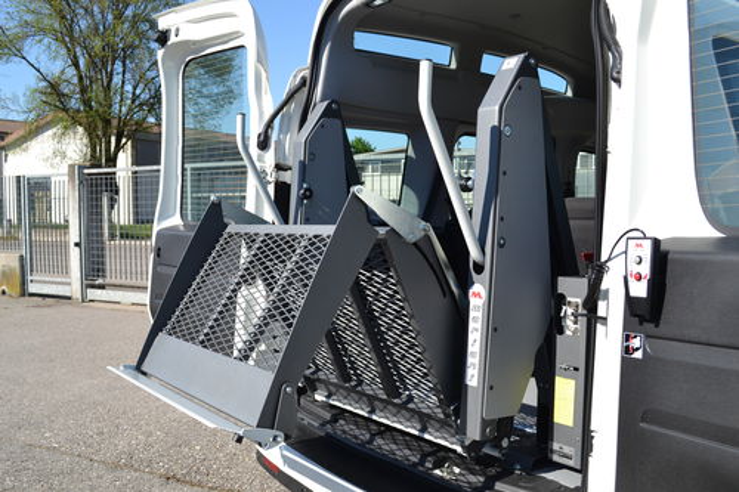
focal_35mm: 33
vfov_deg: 39.9
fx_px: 677
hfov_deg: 57.2
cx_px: 370
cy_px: 246
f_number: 8
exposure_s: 1/250
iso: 100
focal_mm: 22
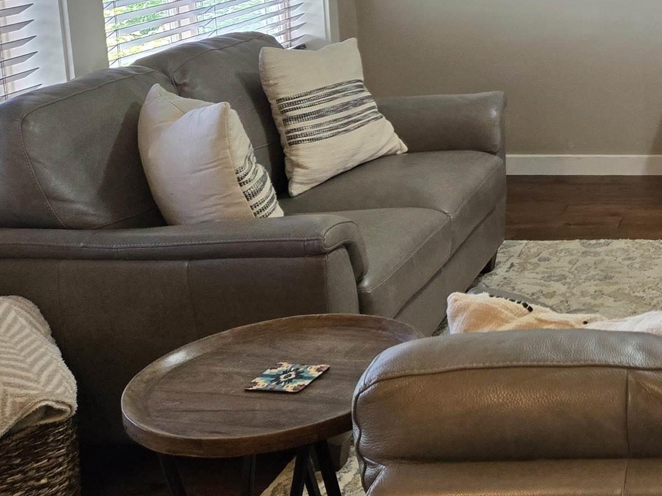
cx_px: 825
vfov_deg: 23.8
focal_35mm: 60
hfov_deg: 27.6
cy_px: 56
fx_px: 1147
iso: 200
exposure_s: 1/120
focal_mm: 5.4
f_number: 1.8
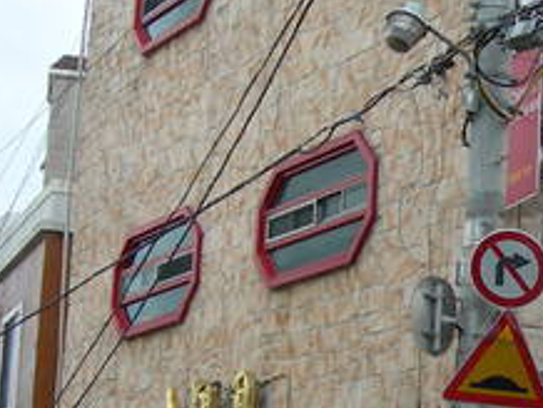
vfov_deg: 12.2
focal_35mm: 122
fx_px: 1916
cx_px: 675
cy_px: 245
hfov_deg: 15.5
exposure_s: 1/133
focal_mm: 7.8
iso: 50
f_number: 2.8
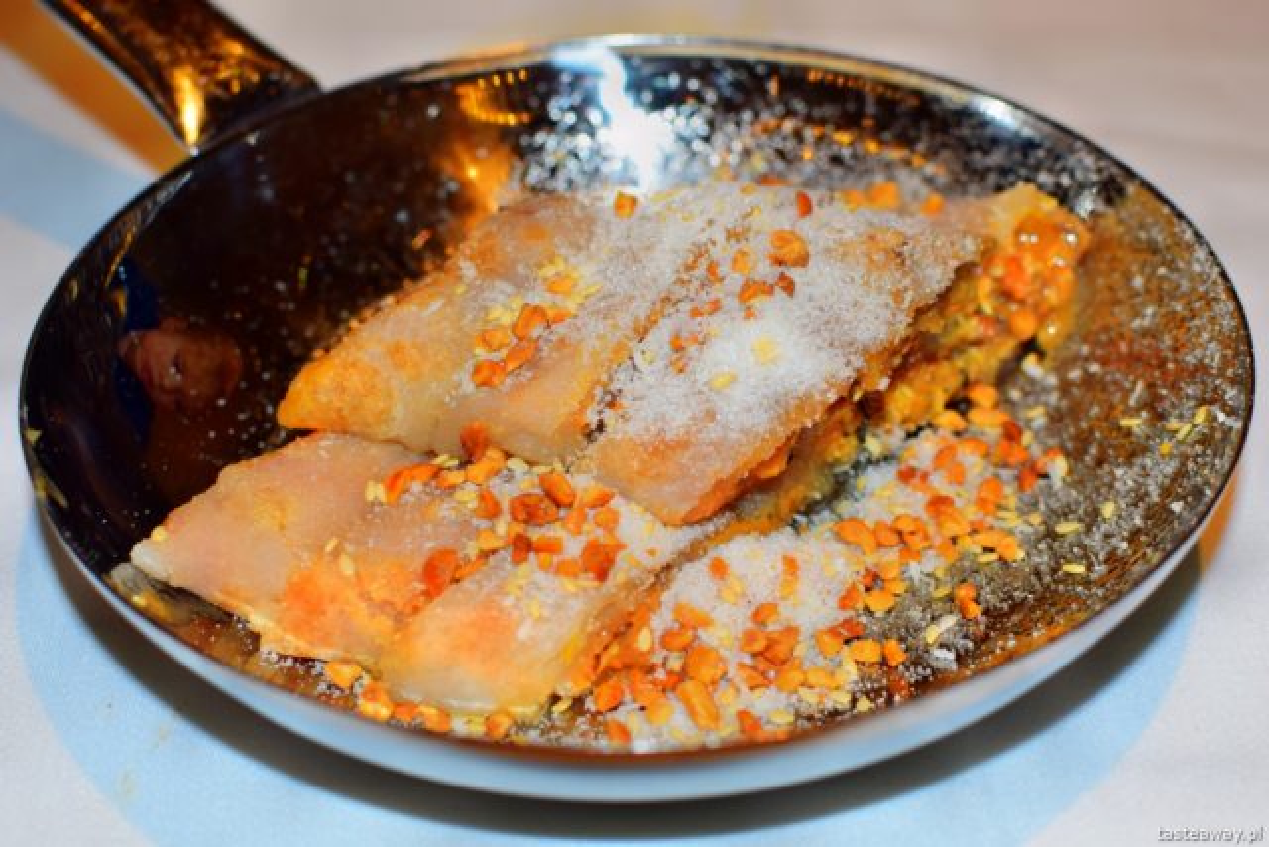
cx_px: 634
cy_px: 424
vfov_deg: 25.8
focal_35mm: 52
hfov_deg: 37.8
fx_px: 1851
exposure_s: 1/125
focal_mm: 35
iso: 280
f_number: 5
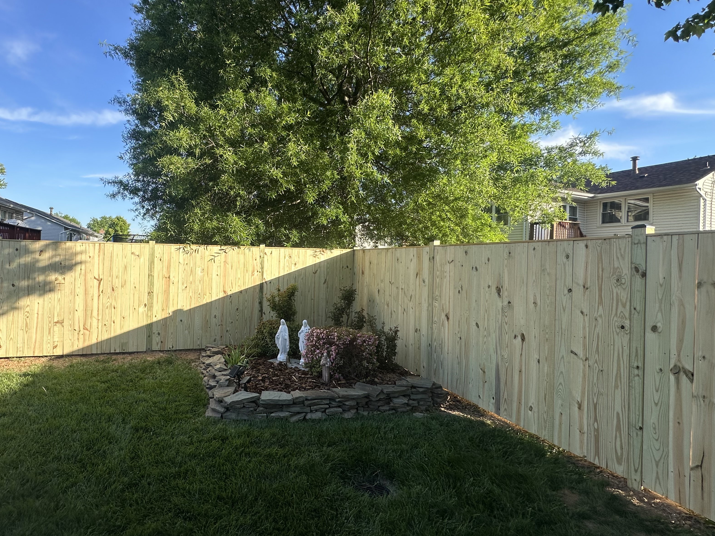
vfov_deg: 71.6
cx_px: 283
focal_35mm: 18
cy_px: 262
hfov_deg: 86.6
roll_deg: -2.2
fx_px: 372
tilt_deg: -0.2
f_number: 2.2
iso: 40
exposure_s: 1/707
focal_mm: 2.22
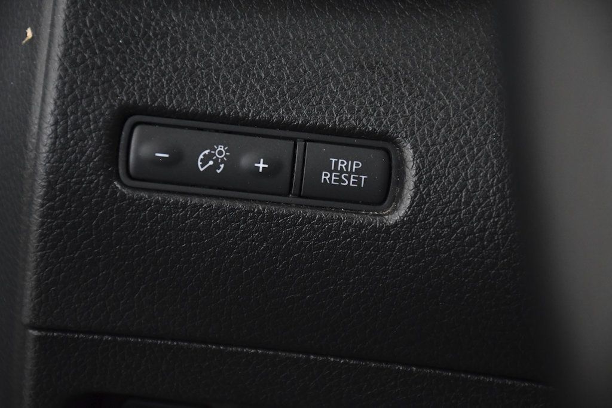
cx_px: 306
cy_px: 204
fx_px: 2669
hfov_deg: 13.1
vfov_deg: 8.7
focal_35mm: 157
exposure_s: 1/320
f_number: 5.6
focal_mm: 105
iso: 2500
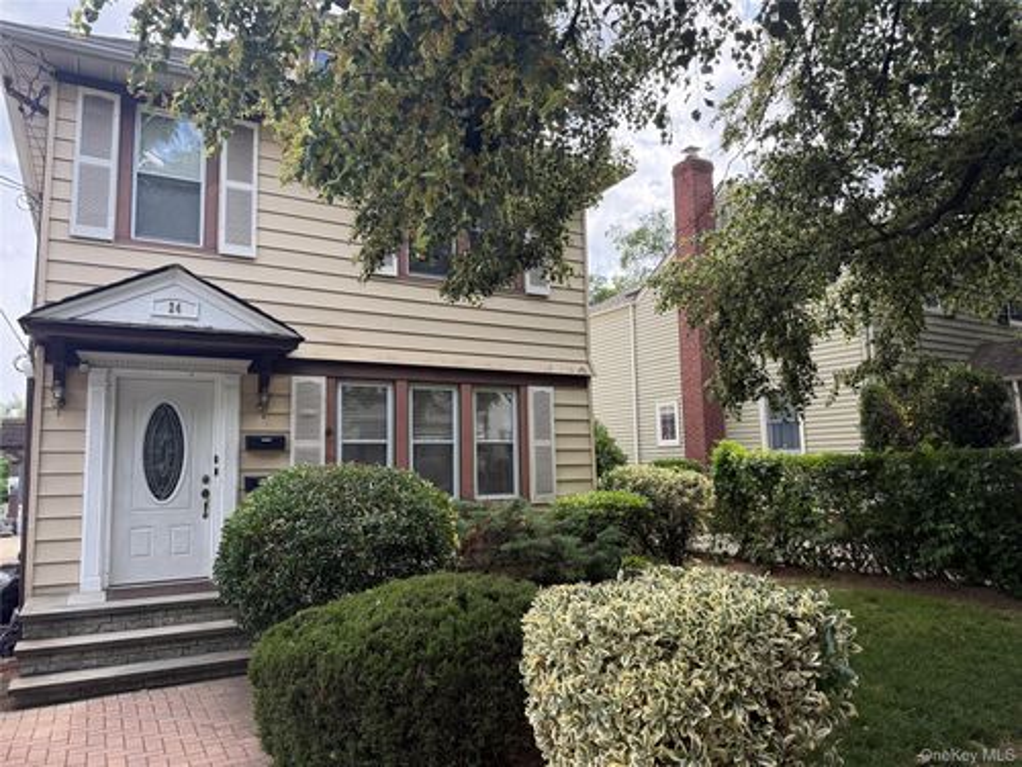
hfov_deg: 71.6
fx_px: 709
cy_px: 384
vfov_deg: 56.8
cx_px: 511
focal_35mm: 24
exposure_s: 1/1018
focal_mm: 6.76
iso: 100
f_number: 1.78
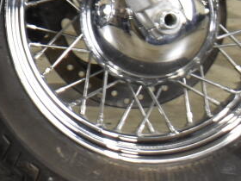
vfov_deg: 5.6
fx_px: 1792
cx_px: -427
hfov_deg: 7.0
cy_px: -217
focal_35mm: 257
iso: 400
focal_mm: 25
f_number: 4
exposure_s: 1/25
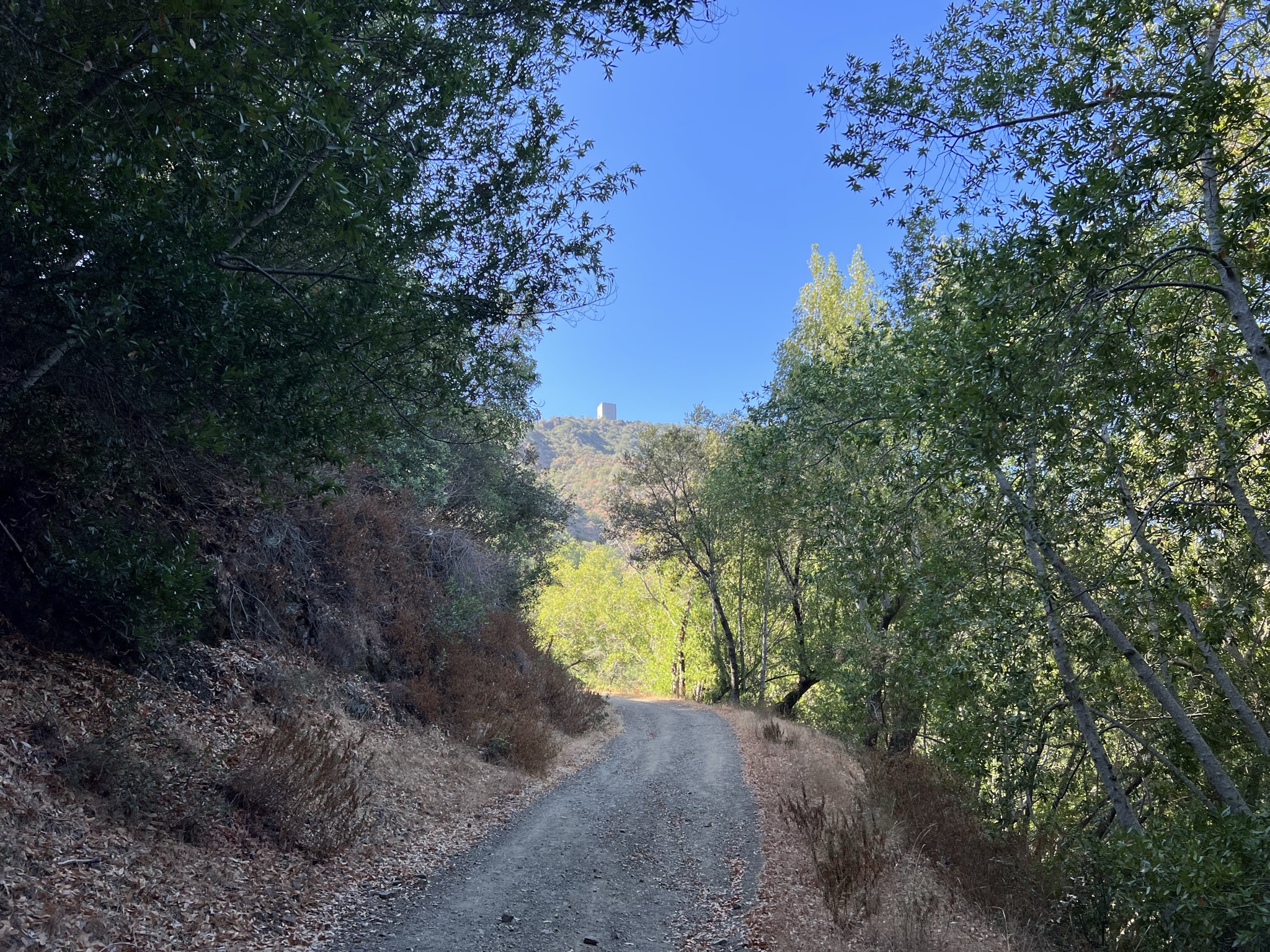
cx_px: 635
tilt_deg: +19.2
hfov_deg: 67.3
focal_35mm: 26
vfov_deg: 53.1
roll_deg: +2.2
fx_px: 954
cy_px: 476
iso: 50
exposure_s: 1/547
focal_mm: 5.7
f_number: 1.5
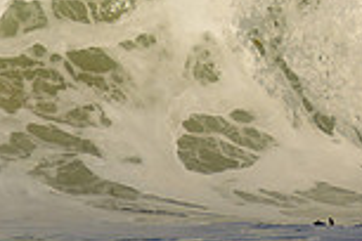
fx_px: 38047
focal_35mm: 3784
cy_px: -143
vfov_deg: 0.4
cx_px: 625
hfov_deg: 0.5
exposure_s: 1/3200
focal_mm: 1000
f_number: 11
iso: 1100
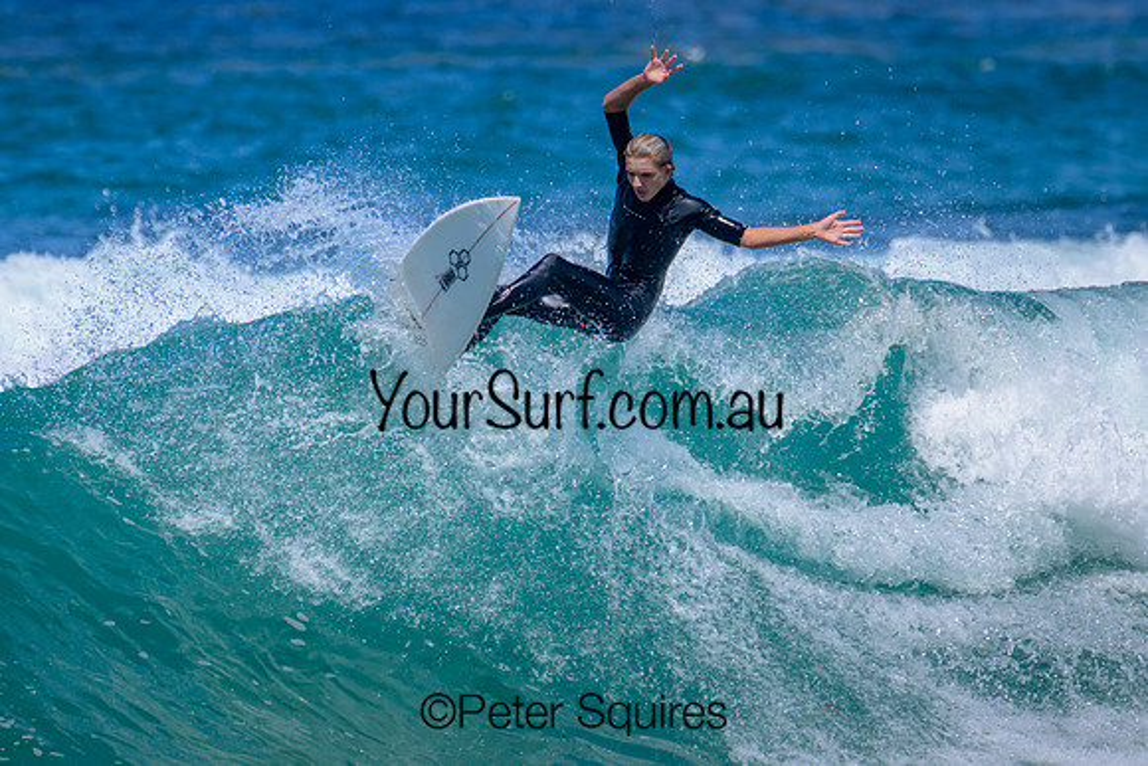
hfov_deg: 2.4
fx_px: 27314
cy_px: 356
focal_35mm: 856
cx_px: 614
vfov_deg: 1.6
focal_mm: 800
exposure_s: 1/2000
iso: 720
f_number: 11
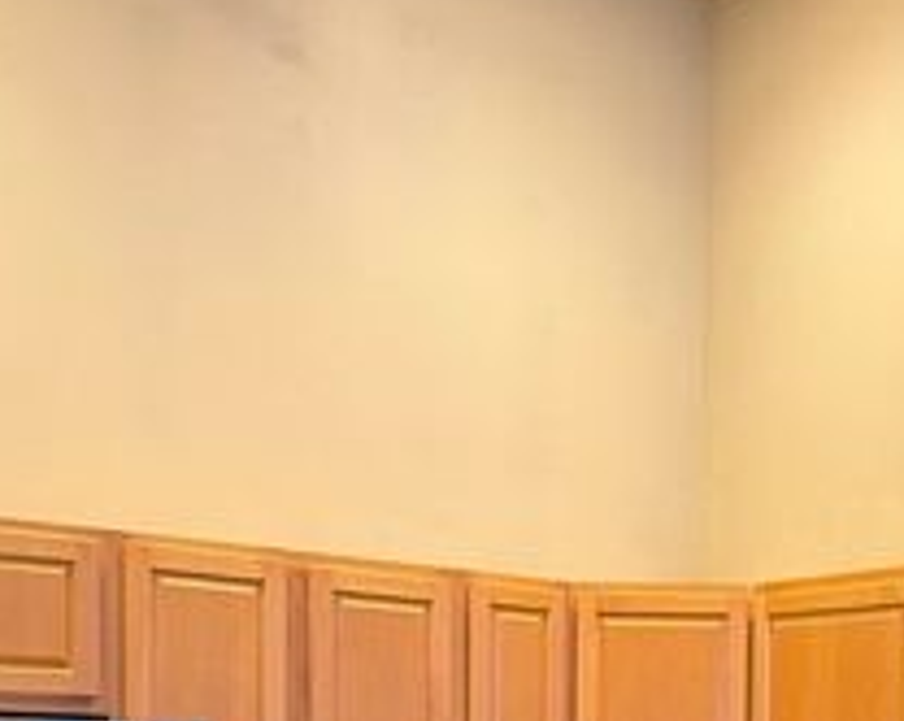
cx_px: 787
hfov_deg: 27.5
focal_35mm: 67
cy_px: 919
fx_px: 1791
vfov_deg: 20.9
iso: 400
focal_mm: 6.76
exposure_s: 1/59
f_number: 1.78
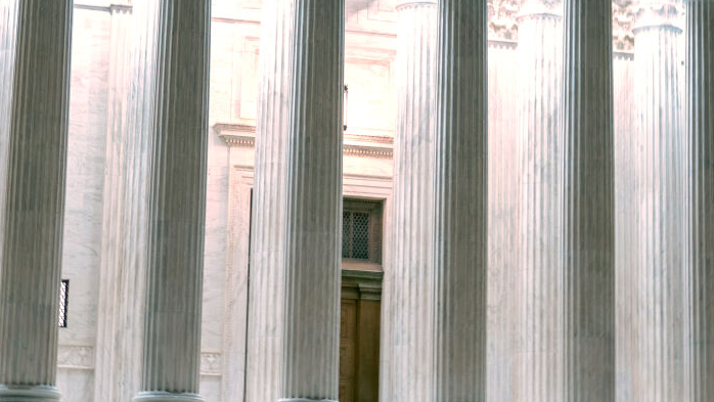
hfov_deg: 16.9
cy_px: 49
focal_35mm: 127
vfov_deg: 9.5
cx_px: 390
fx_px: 2405
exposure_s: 1/8
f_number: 2.8
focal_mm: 48
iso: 800
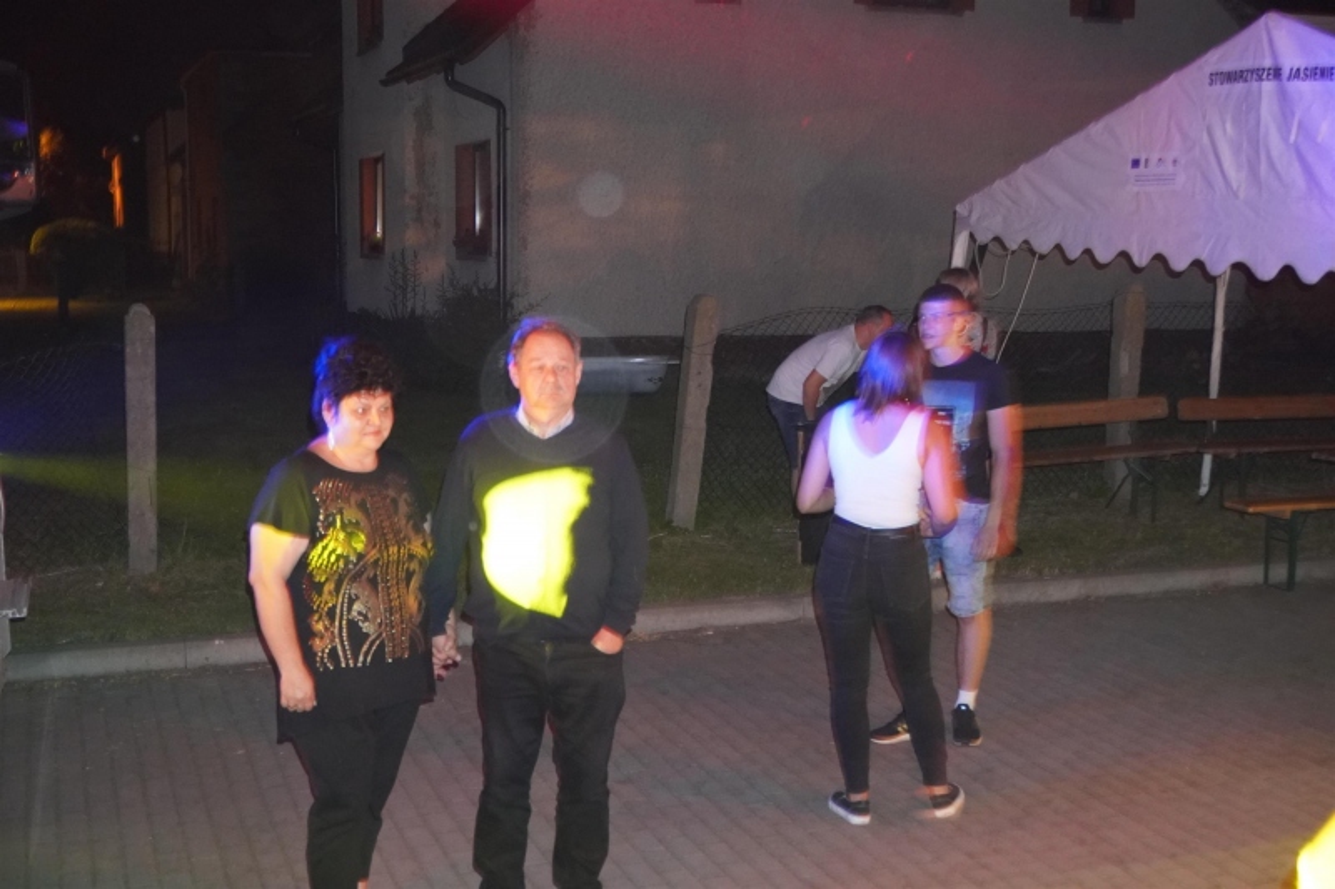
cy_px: 444
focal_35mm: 50
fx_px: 1835
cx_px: 668
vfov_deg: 27.2
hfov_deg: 40.0
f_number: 5
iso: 3200
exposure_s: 1/5
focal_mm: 33
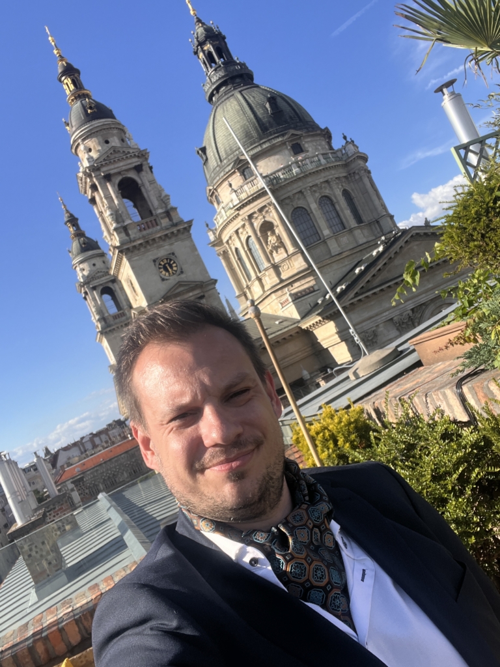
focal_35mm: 30
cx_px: 250
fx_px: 578
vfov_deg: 60.0
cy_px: 334
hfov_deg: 46.8
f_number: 2.2
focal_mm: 2.71
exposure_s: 1/761
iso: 32
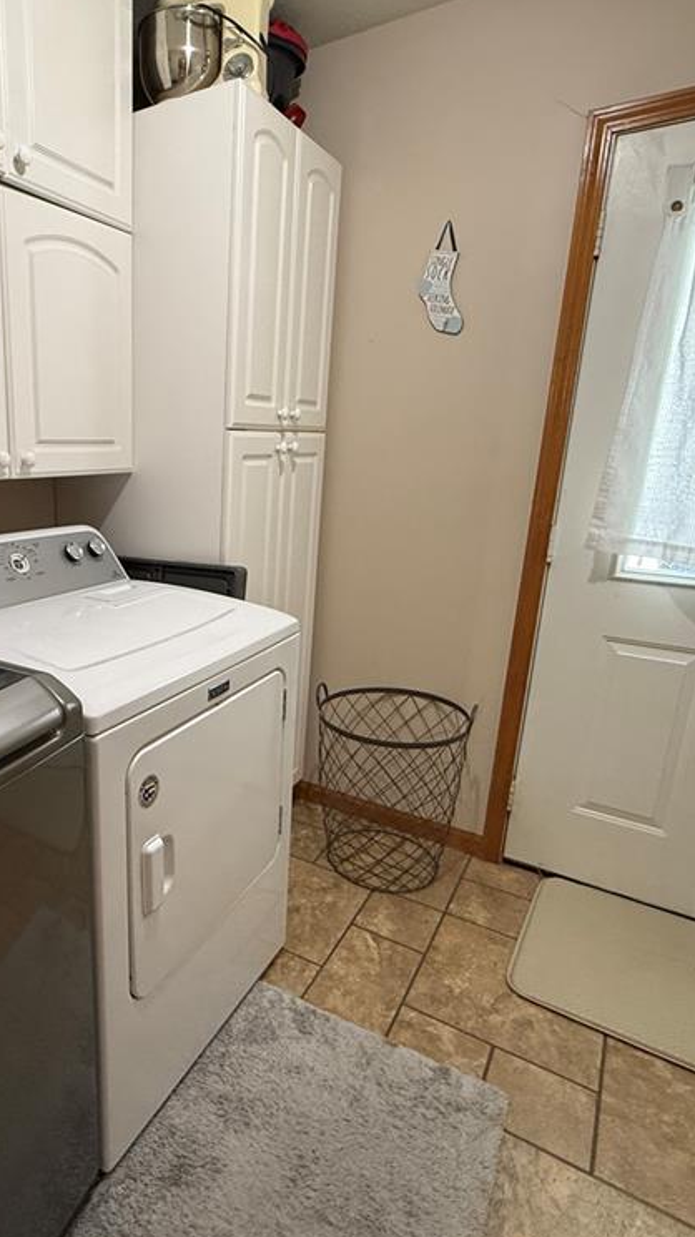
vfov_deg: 83.9
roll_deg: -0.3
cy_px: 622
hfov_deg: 51.1
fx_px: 689
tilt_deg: -14.8
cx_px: 168
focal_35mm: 21
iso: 400
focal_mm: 2.22
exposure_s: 1/60
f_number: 2.2
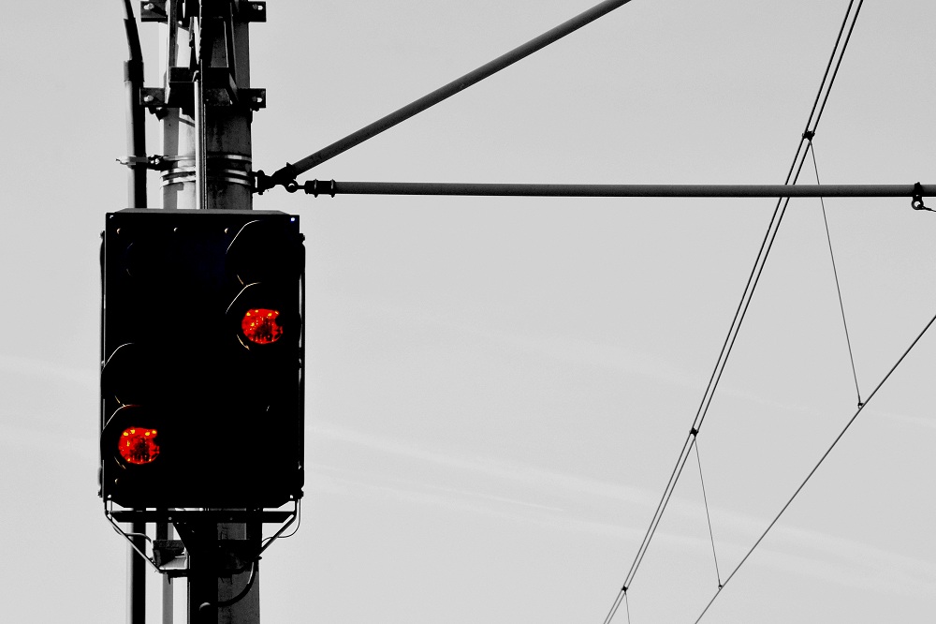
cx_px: 468
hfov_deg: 11.2
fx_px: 4756
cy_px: 312
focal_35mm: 183
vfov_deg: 7.5
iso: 200
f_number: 11
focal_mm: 122
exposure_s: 1/250
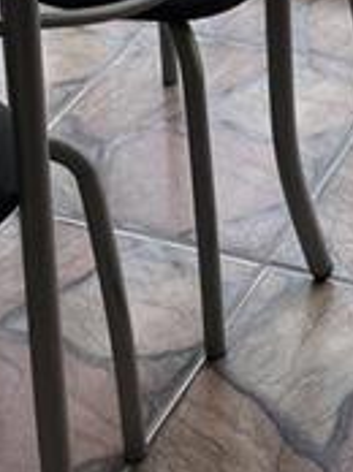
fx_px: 1567
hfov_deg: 12.3
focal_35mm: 115
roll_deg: +2.0
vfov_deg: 14.3
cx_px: 497
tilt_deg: -14.7
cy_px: -475
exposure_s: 1/205
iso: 32
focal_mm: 4.2
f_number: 1.6
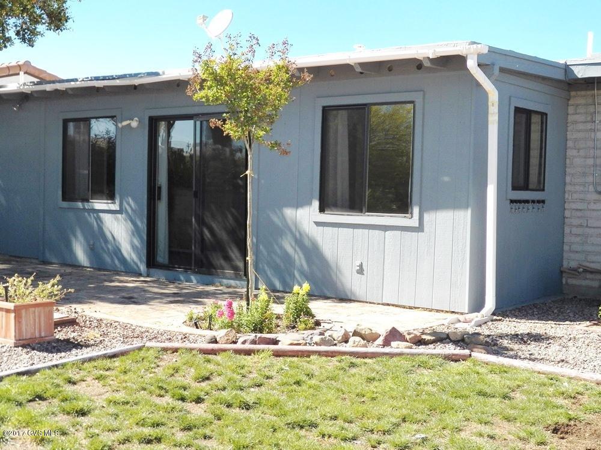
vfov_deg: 29.1
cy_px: 225
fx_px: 868
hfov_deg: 38.2
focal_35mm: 50
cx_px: 300
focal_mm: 8.9
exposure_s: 1/800
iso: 125
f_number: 4
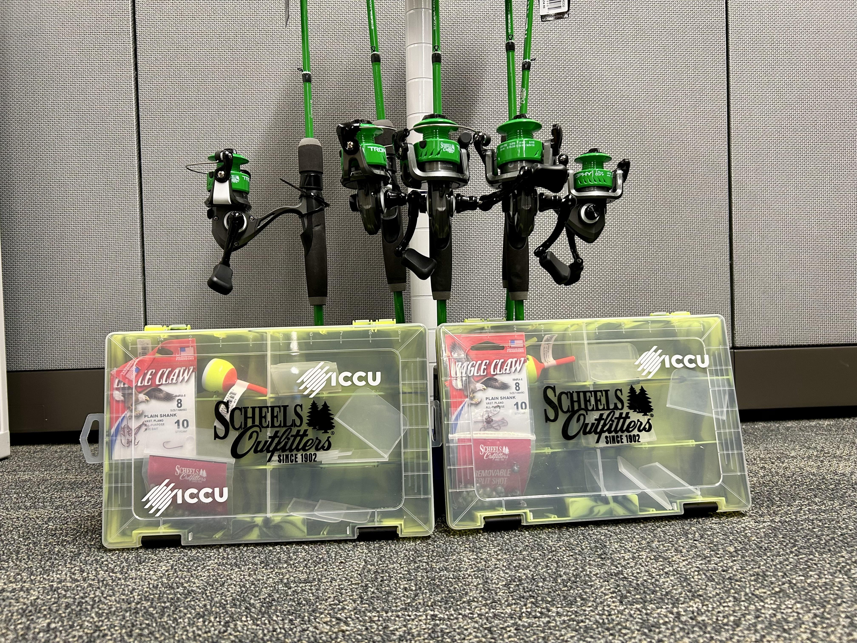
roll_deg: +2.6
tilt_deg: -0.6
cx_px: 428
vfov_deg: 53.1
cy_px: 322
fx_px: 644
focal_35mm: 26
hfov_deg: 67.3
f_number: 1.5
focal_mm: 5.7
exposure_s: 1/60
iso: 160
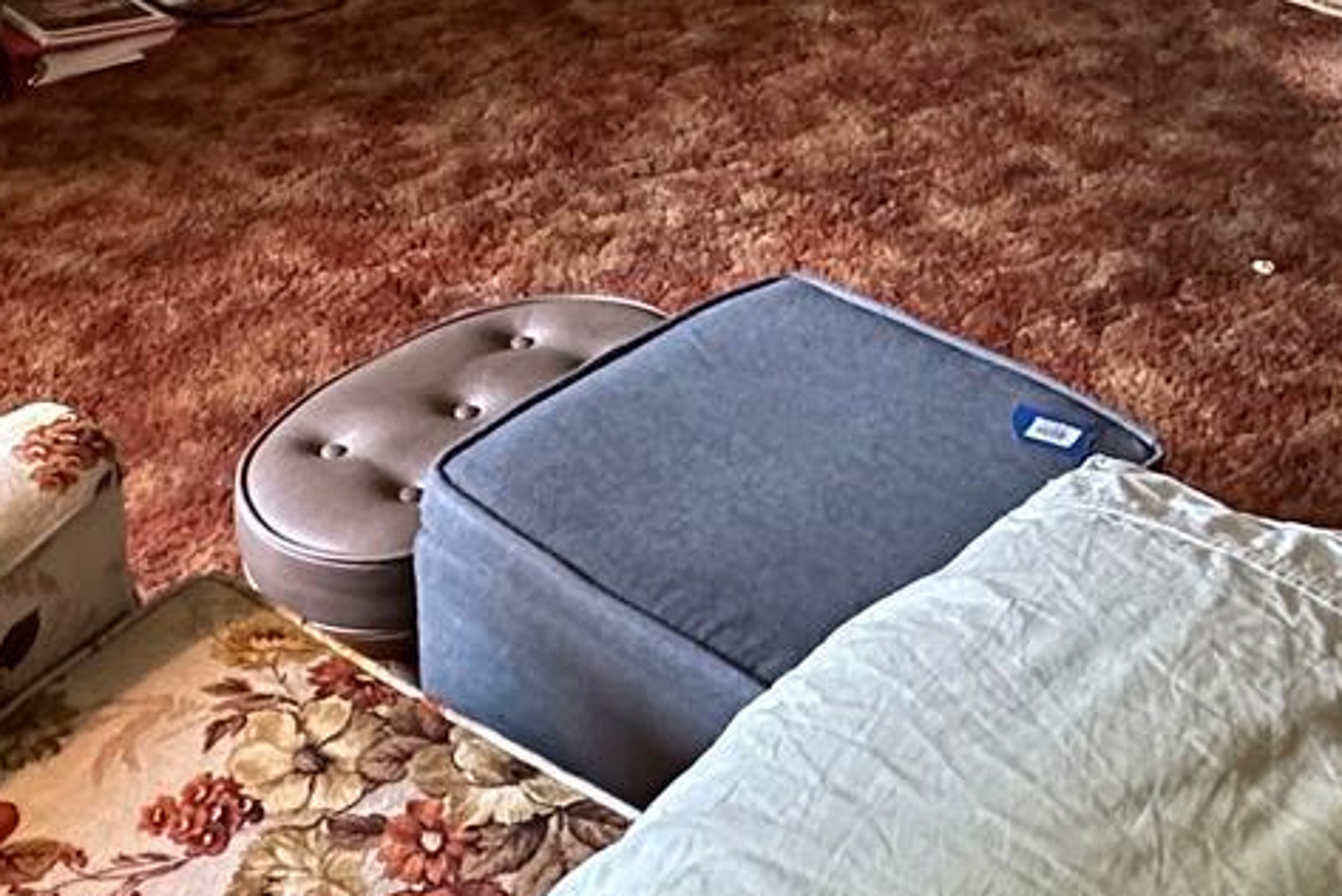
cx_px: 828
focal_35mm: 63
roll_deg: +1.2
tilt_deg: -6.7
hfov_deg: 31.7
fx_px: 2350
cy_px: -604
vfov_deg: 18.1
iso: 400
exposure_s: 1/60
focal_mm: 2.22
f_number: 2.2
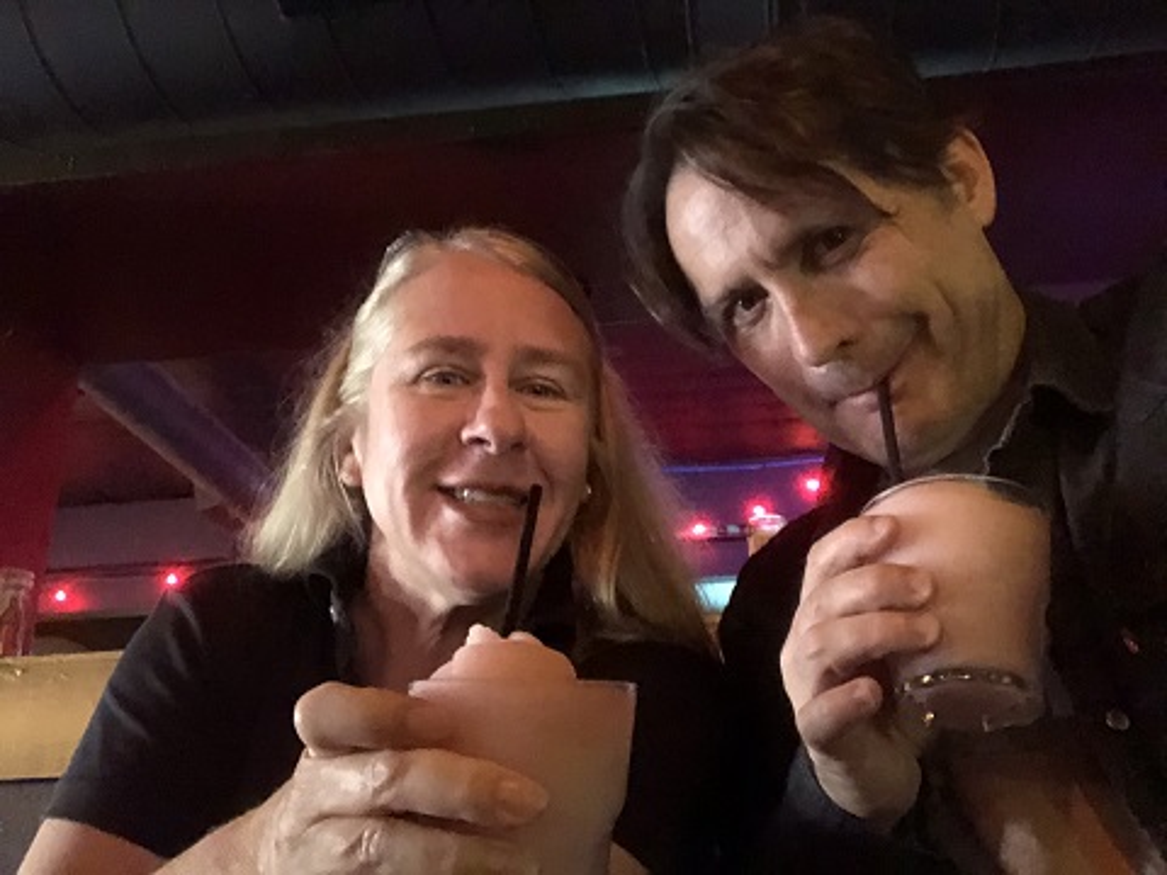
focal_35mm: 32
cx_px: 584
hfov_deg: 56.8
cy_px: 438
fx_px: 1079
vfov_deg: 44.2
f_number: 2.2
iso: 1600
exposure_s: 1/15
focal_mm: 2.87
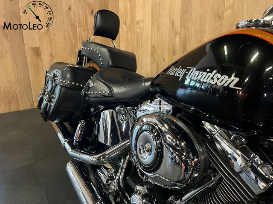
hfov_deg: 67.3
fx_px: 205
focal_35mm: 26
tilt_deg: -16.9
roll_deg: +0.8
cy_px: 102
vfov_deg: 53.1
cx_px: 136
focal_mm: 5.1
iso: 500
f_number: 1.6
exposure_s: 1/33
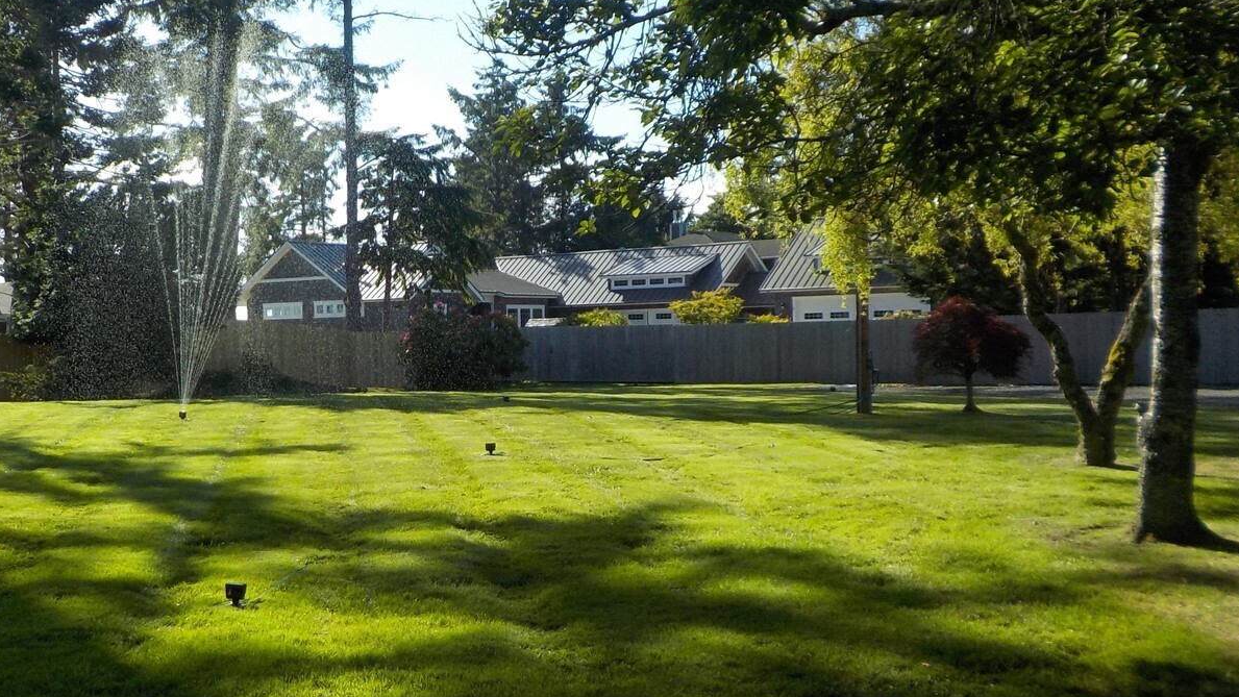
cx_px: 413
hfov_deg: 45.7
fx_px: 1446
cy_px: 381
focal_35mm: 44
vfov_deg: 27.1
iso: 125
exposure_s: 1/800
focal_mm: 4.1
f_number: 3.3
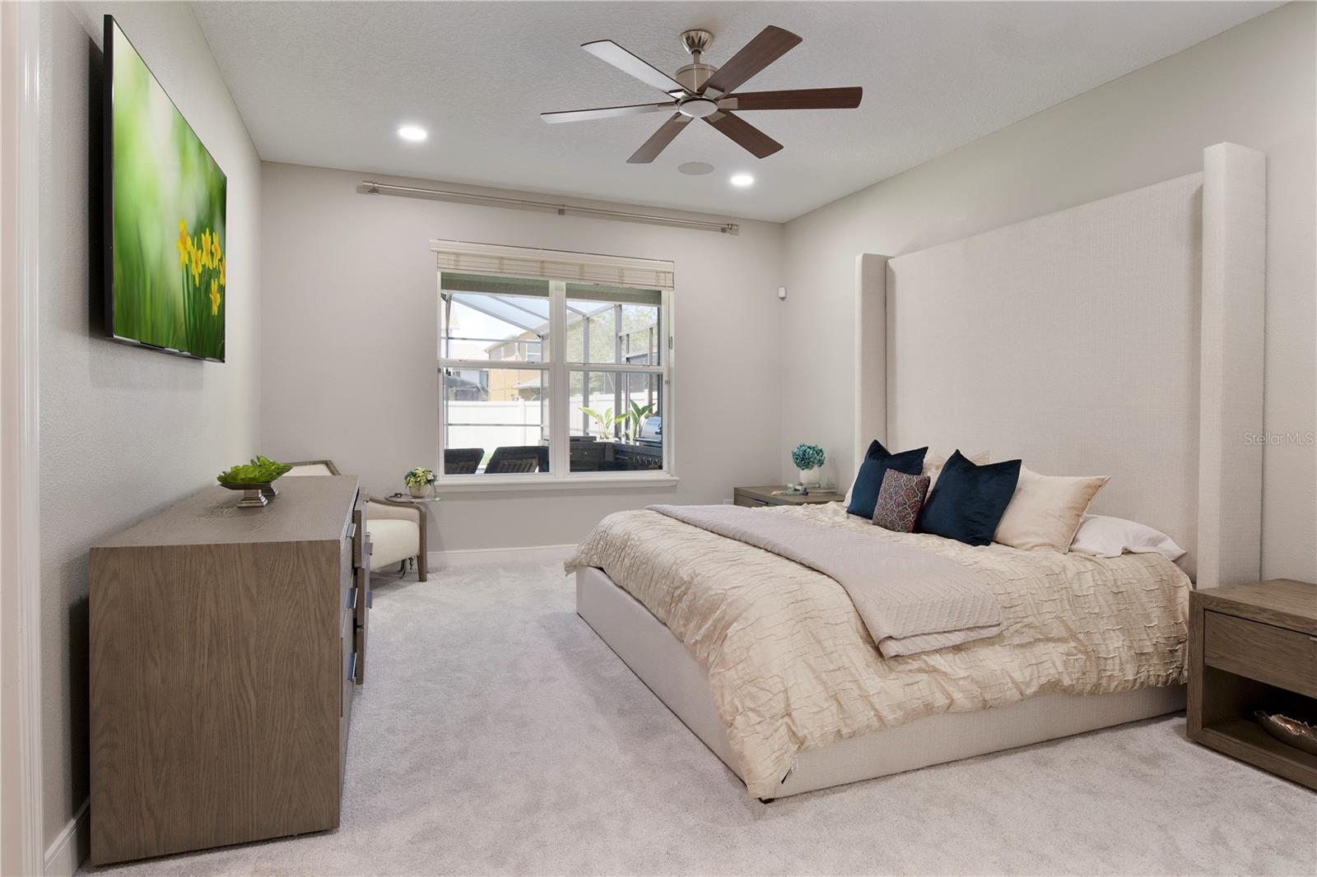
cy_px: 438
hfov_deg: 85.4
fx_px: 713
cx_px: 658
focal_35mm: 20
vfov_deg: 63.2
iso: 400
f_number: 5.6
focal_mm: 13
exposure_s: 1/8
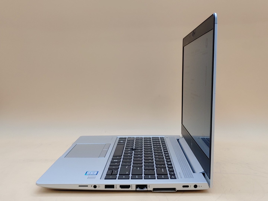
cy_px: 100
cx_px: 134
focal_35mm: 39
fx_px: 302
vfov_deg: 36.8
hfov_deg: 47.9
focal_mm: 4.36
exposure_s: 1/124
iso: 50
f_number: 1.8
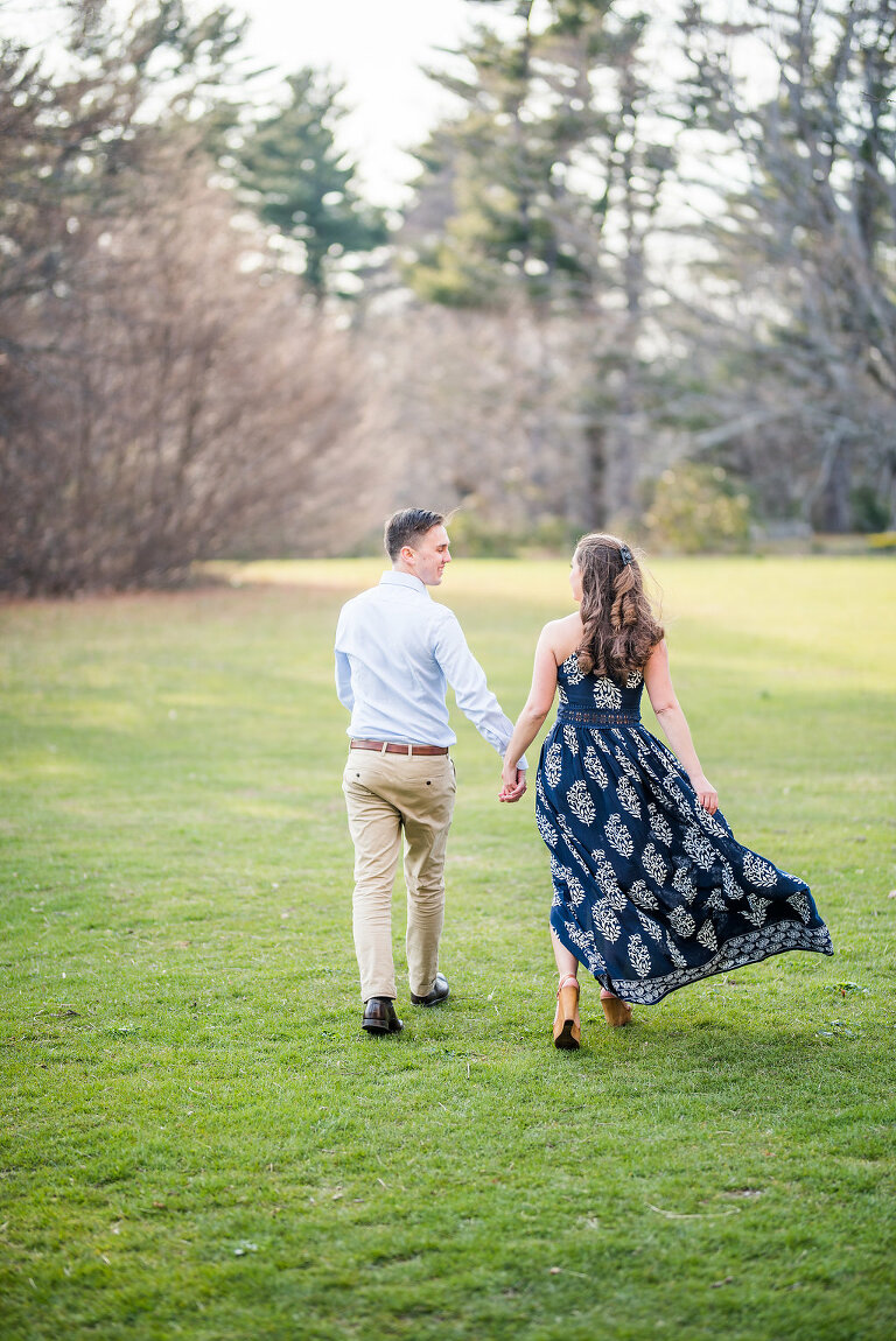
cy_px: 670
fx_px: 3169
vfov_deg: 23.9
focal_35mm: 85
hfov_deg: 16.1
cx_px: 448
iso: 64
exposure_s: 1/1250
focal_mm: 85
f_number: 1.4
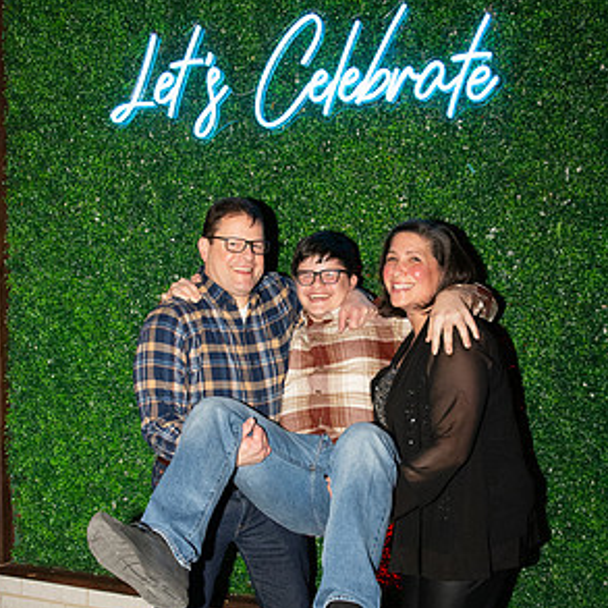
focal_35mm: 47
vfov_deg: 35.7
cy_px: 407
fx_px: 934
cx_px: 301
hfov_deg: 36.1
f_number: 11
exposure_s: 1/250
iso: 4000
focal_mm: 24
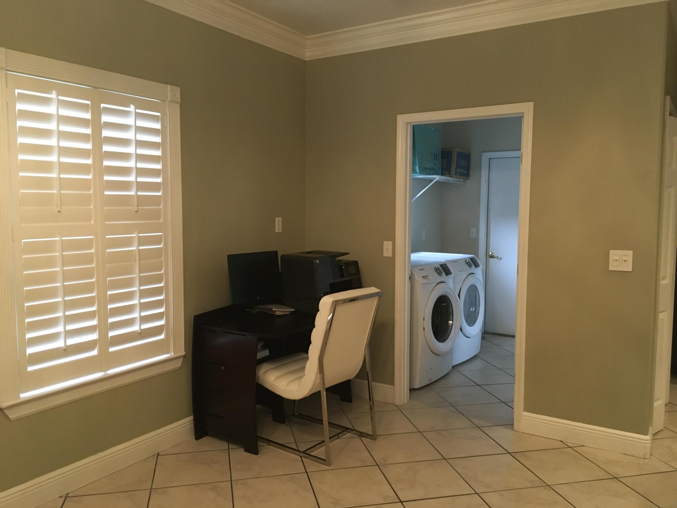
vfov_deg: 48.2
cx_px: 338
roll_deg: -0.6
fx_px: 567
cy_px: 254
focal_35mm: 29
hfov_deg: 61.7
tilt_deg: -4.5
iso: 200
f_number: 2.2
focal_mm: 4.15
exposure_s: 1/24
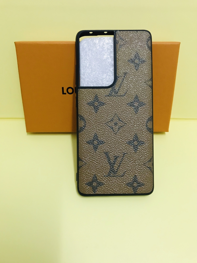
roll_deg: +0.1
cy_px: 132
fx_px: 212
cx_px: 98
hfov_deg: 49.7
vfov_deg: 63.4
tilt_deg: -42.9
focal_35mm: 28
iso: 100
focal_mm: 3.99
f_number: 1.8
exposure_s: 1/14
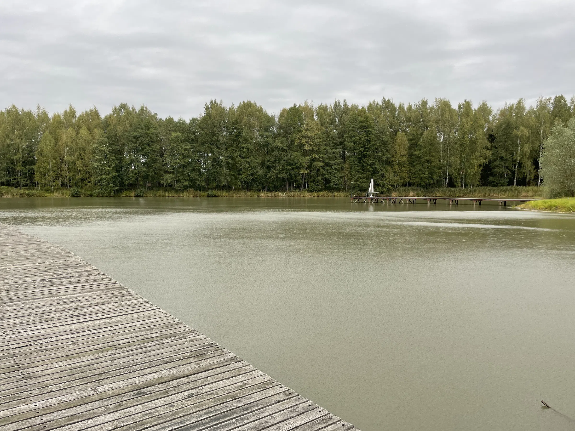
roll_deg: +1.4
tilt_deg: -2.2
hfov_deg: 67.3
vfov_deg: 53.1
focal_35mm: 26
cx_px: 288
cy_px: 216
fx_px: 432
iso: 32
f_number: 1.6
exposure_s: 1/274
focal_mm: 4.2
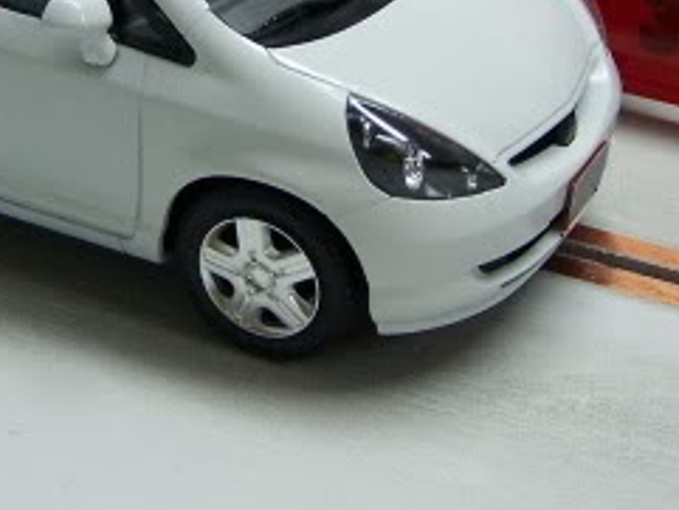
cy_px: 79
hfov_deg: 19.4
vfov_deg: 14.5
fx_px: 1982
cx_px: 279
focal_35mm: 101
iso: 140
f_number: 2.8
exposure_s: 1/30
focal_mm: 6.3
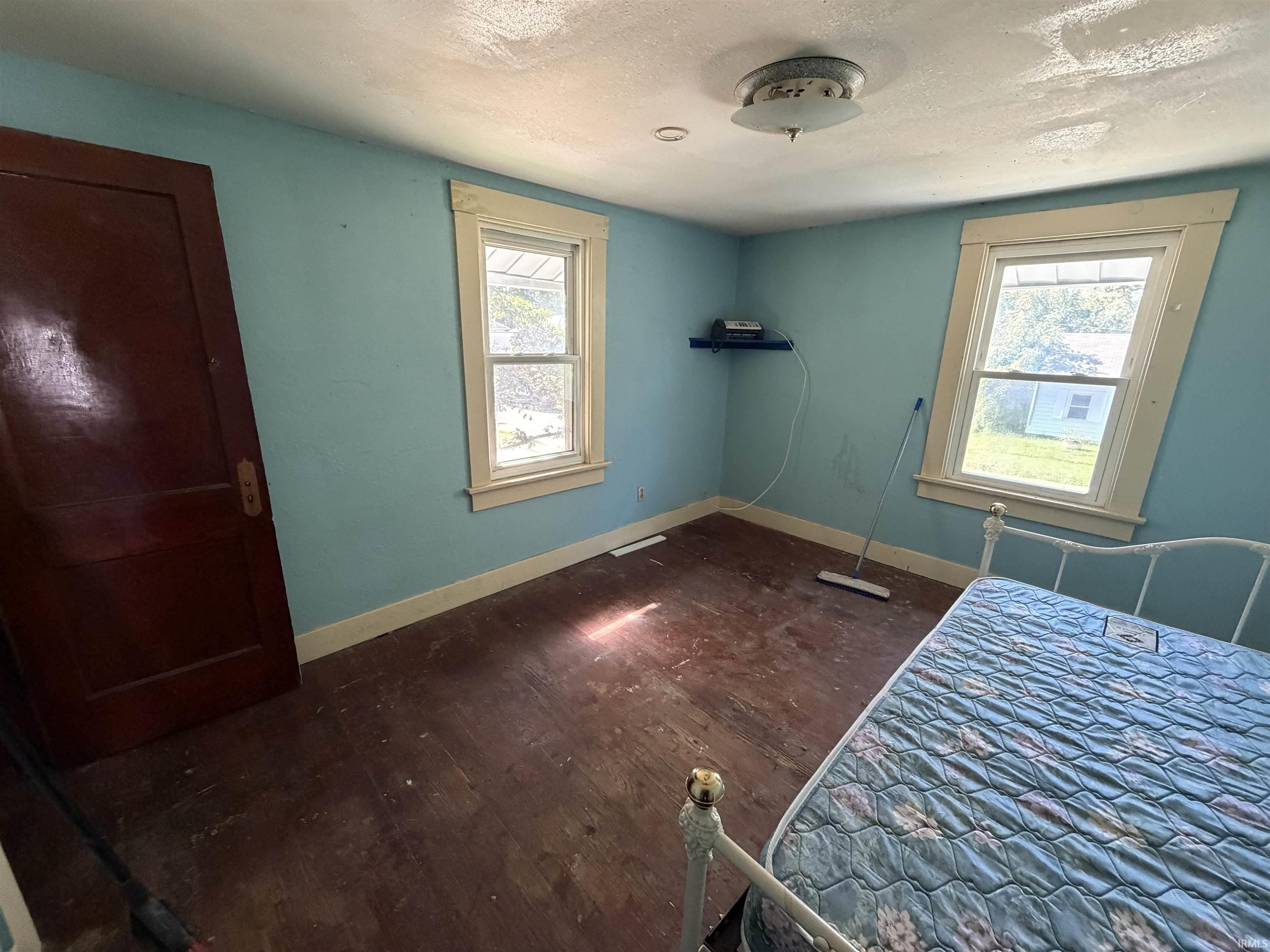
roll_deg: -1.9
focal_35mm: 14
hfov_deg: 102.1
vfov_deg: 85.7
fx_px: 514
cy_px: 476
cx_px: 635
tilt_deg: -15.0
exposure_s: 1/60
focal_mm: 2.22
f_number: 2.2
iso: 500
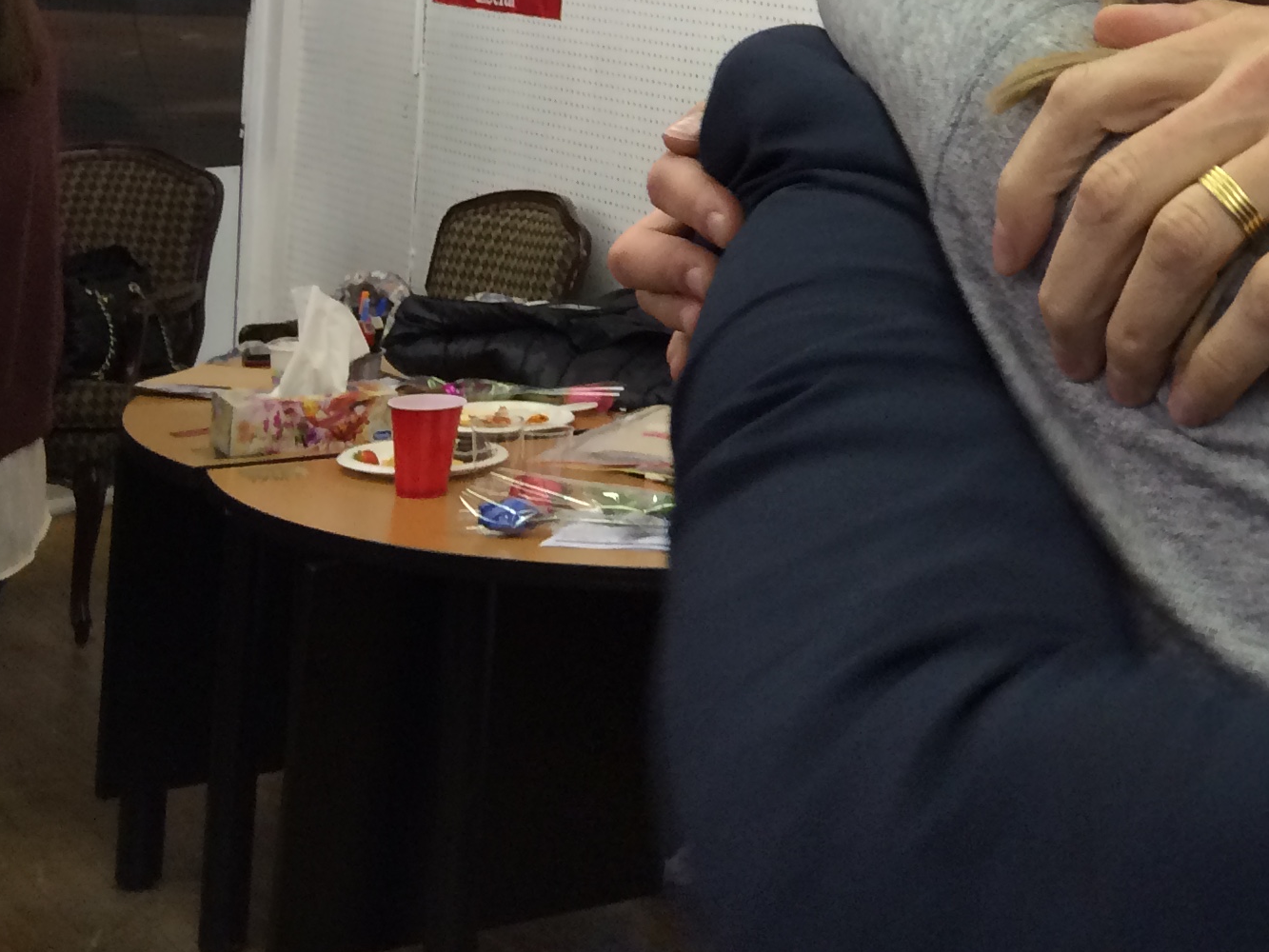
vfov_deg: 19.6
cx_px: 1488
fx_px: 2603
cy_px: -165
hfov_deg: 24.9
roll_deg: -2.4
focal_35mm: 71
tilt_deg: -0.5
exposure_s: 1/30
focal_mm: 4.15
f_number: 2.2
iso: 64
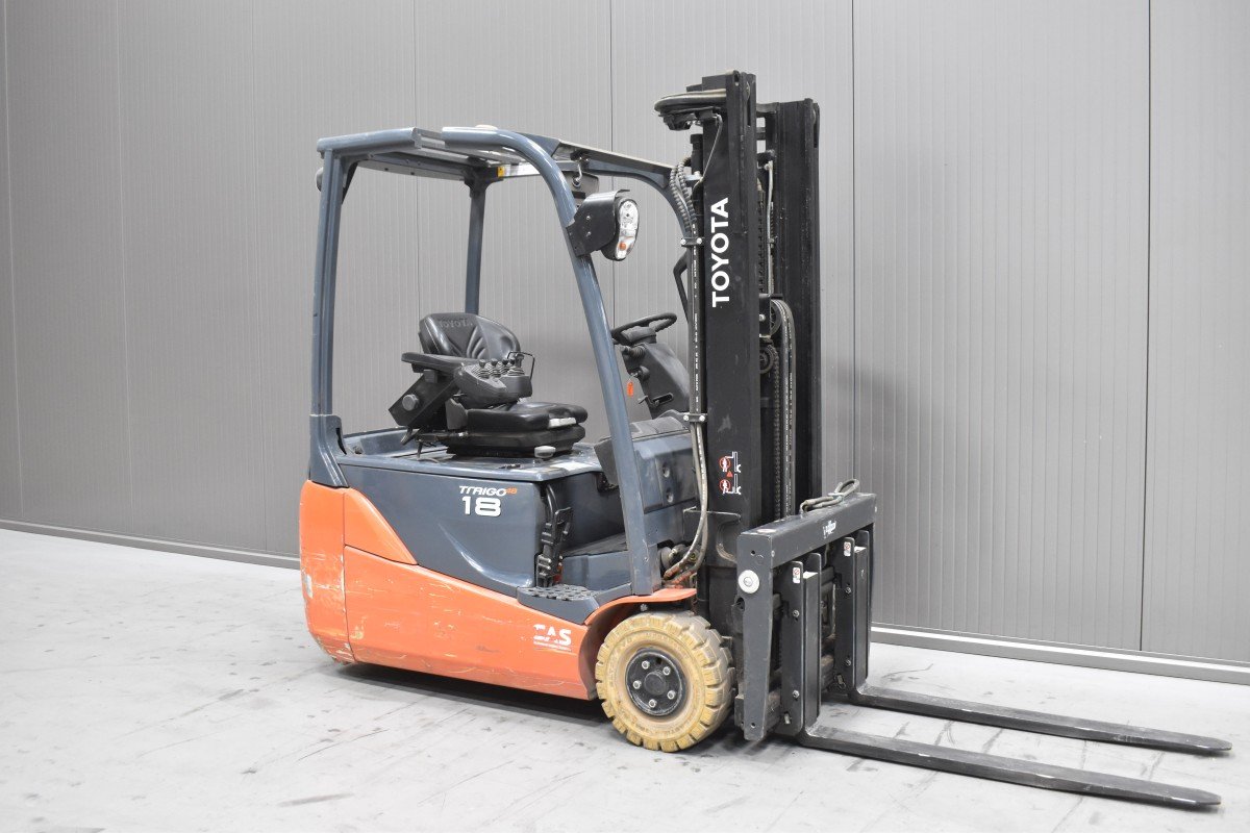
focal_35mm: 34
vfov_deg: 38.4
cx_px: 625
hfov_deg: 55.1
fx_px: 1198
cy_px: 416
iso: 1600
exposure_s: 1/25
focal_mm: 23
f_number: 5
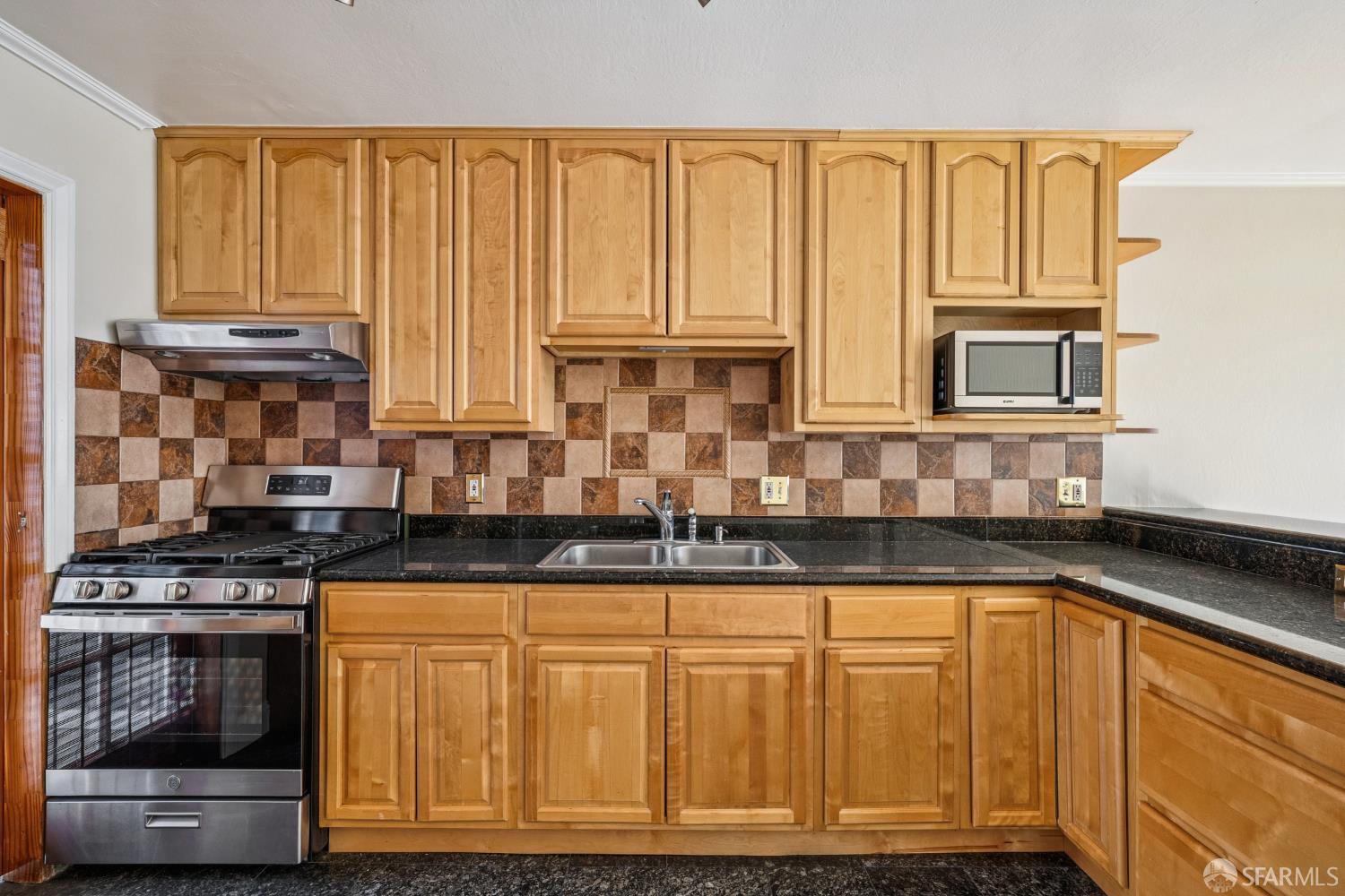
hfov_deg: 96.7
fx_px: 598
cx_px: 672
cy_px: 448
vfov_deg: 73.7
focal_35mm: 16
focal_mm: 16
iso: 640
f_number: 8
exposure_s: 1/6
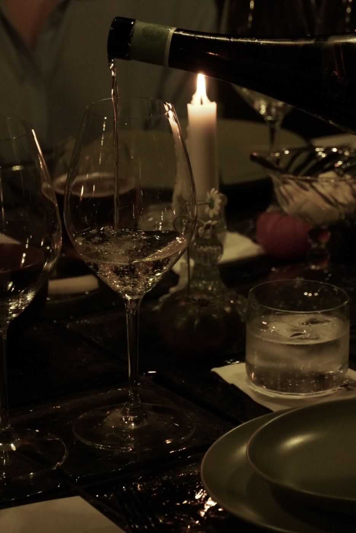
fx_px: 1999
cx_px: 178
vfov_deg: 15.2
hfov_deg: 10.2
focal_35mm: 135
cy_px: 266
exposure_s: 1/160
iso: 5000
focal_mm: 90
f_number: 5.6
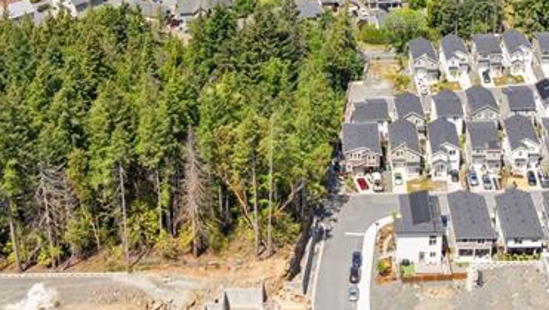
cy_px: 3
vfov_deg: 16.4
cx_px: 322
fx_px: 1049
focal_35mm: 72
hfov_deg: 29.3
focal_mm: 12.29
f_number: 3.2
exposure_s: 1/30
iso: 100
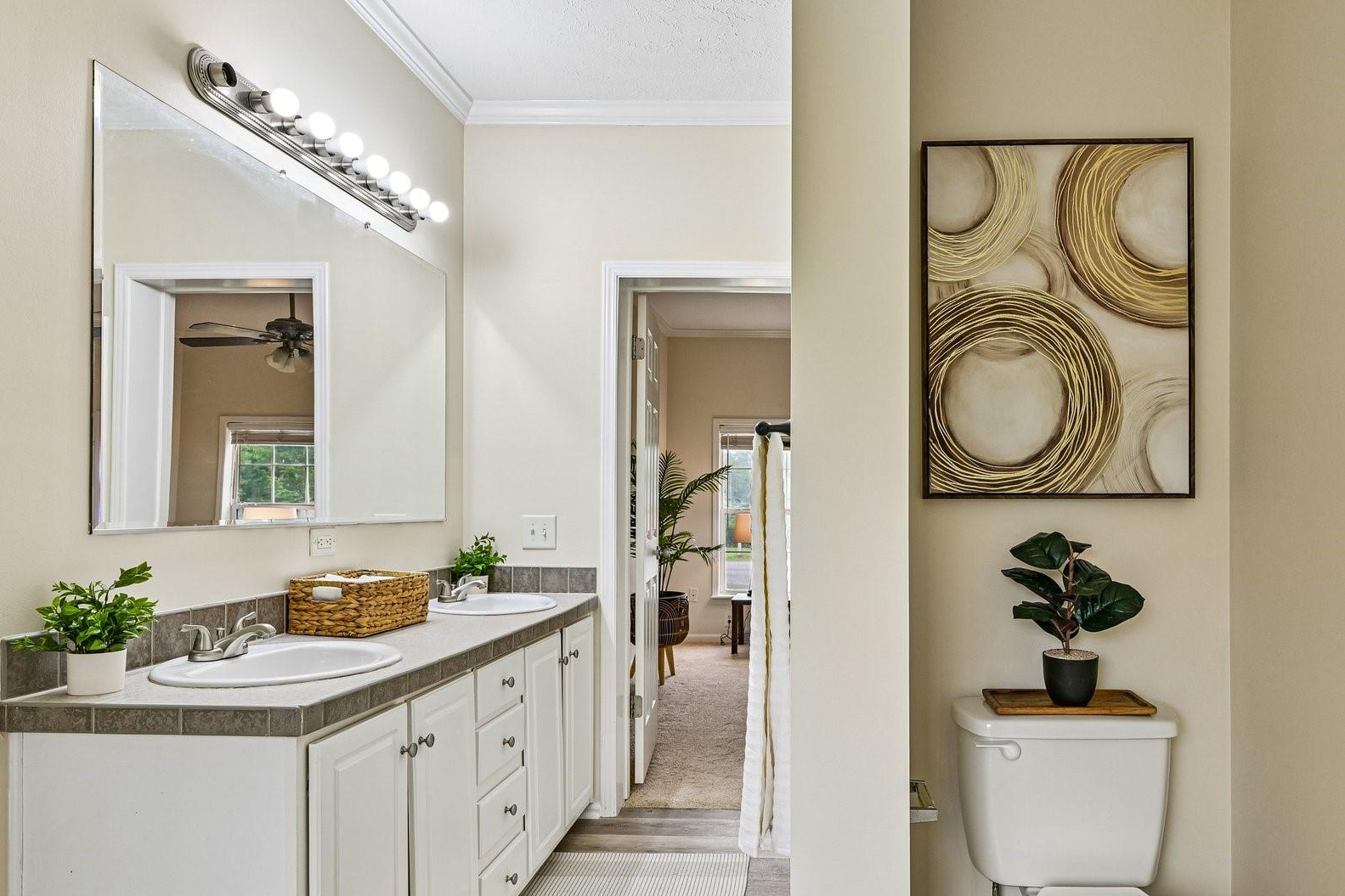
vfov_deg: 55.7
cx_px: 813
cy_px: 498
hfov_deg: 76.0
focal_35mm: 23
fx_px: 846
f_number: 8
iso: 110
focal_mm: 17.5
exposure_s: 1/20
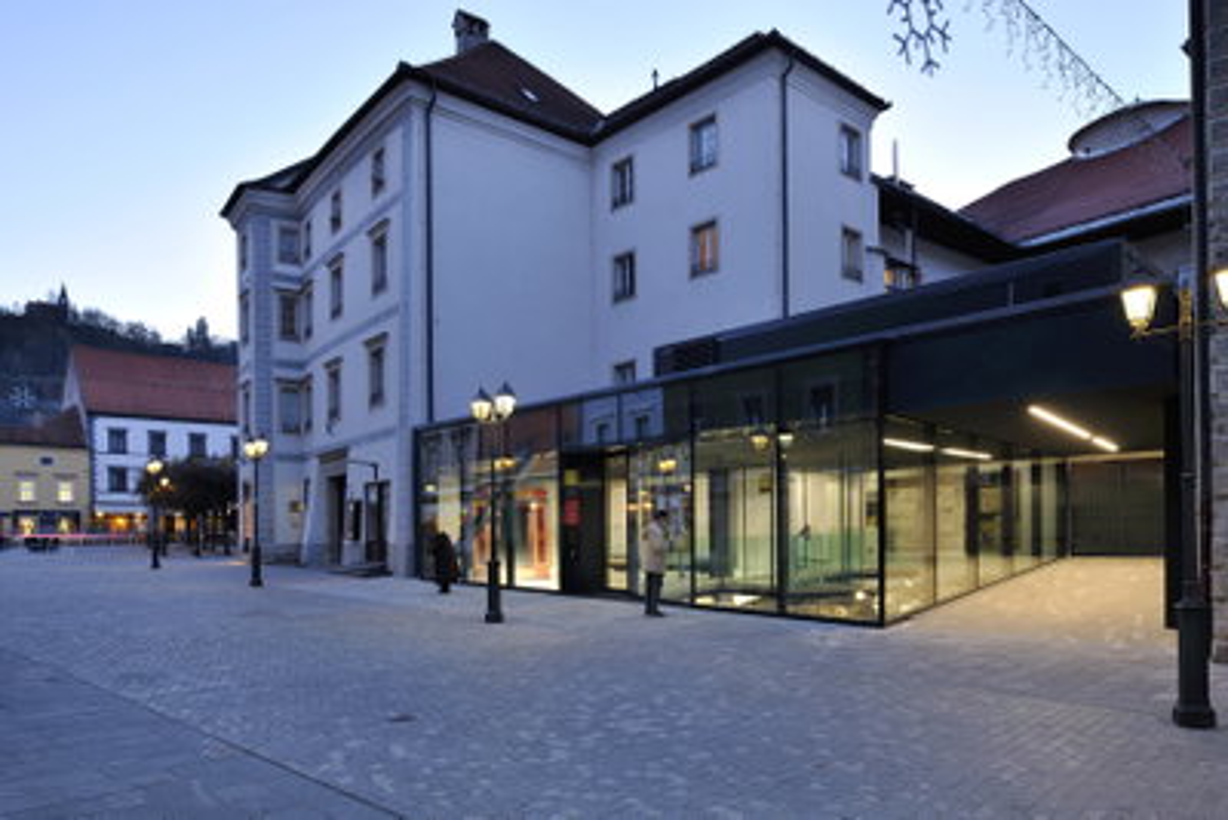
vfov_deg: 53.2
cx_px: 614
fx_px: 819
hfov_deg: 73.7
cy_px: 410
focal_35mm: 24
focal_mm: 24
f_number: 10
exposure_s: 1.3
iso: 100
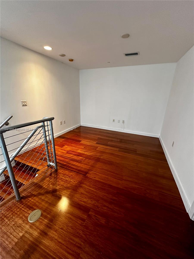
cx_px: 97
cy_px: 130
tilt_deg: -17.5
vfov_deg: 102.1
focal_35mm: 14
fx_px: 105
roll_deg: -2.6
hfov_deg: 85.7
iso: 250
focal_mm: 2.22
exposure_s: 1/60
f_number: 2.2
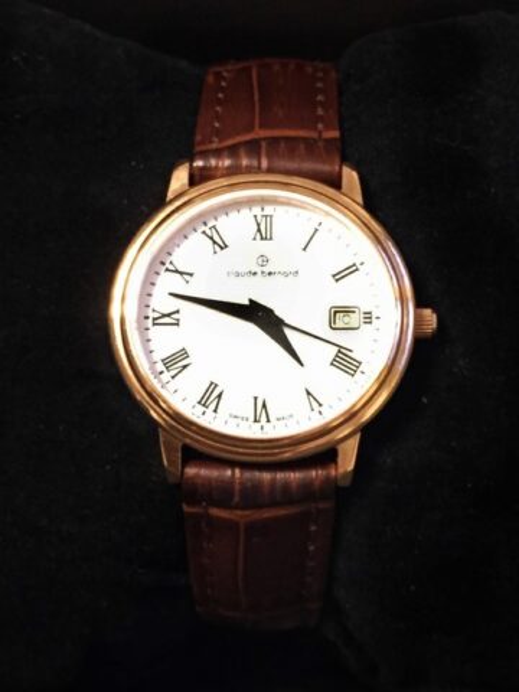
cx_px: 260
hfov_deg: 48.2
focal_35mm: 29
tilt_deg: -73.0
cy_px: 346
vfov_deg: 61.7
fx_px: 580
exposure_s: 1/17
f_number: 2.2
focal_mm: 4.15
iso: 250
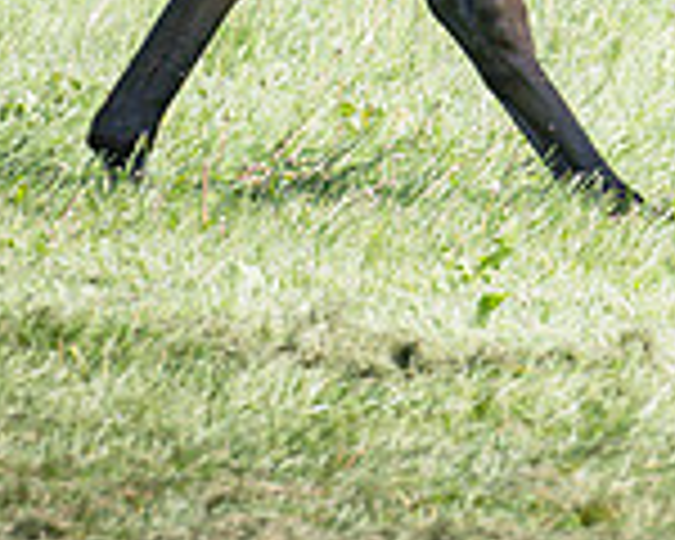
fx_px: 15243
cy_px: -446
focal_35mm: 763
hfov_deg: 2.5
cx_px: 1011
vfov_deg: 2.0
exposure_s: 1/1600
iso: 400
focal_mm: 120
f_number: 4.5
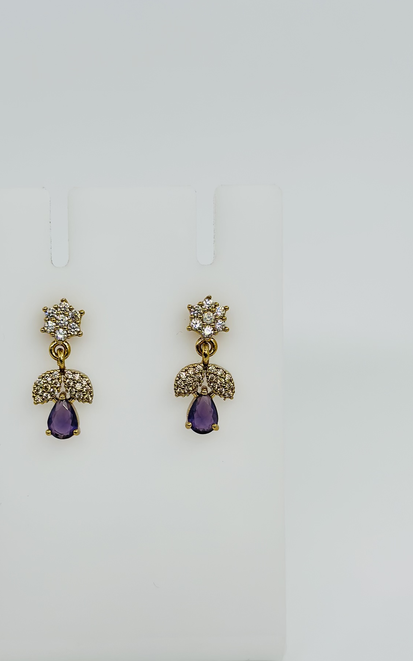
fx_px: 1027
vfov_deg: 35.6
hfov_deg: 22.7
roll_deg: -0.9
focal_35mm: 57
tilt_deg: -21.8
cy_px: 367
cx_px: 142
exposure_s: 1/1212
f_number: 1.78
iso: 80
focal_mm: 6.86
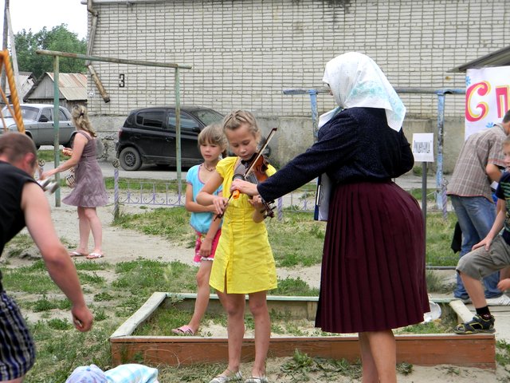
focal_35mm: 105
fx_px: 1547
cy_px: 192
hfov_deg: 18.7
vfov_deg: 14.1
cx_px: 255
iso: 80
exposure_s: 1/71.8
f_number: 4.7
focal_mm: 19
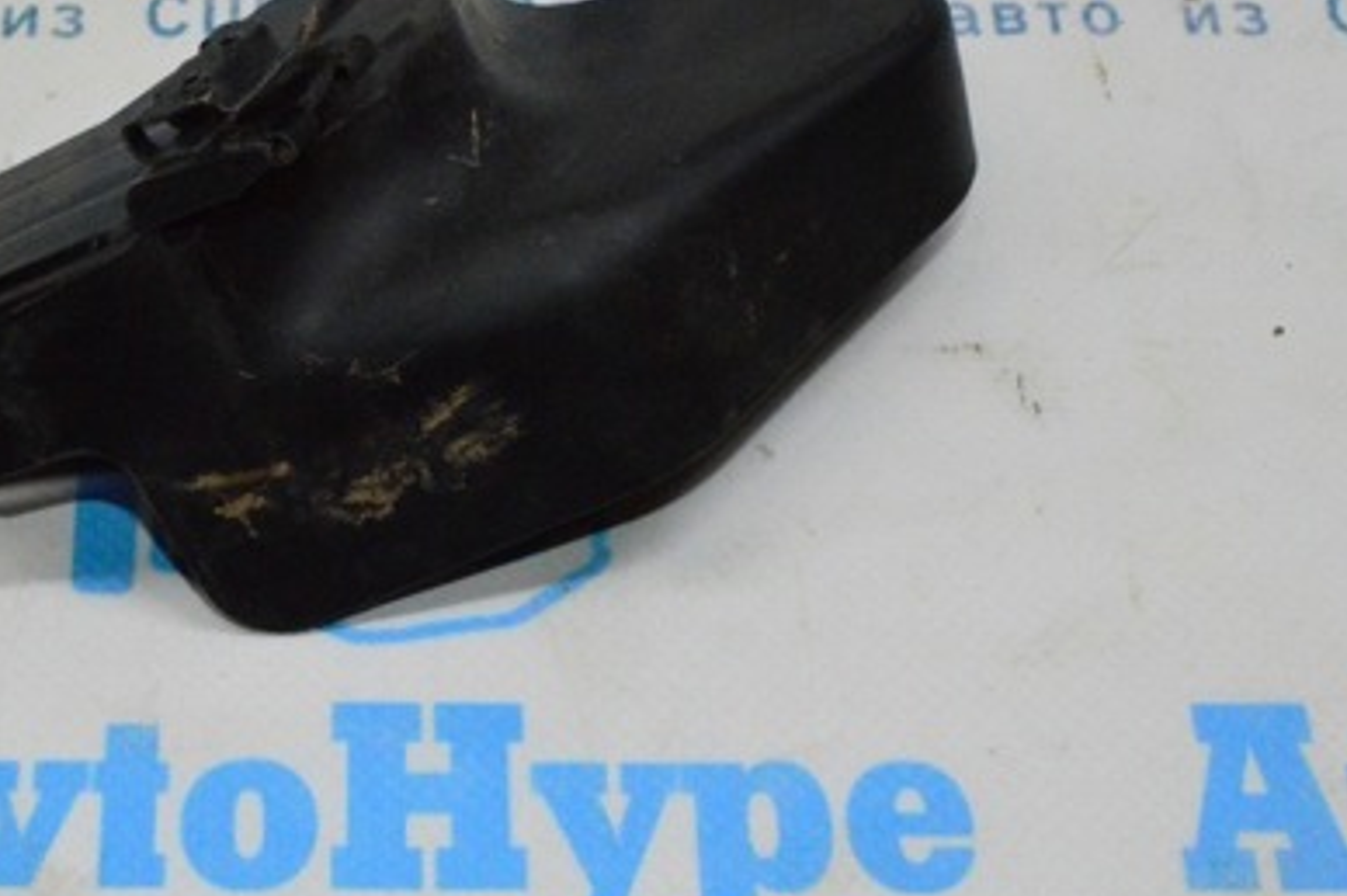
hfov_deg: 29.4
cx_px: 240
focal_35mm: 67
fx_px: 2498
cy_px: 346
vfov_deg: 20.3
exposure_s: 1/60
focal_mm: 27
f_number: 25
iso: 6400
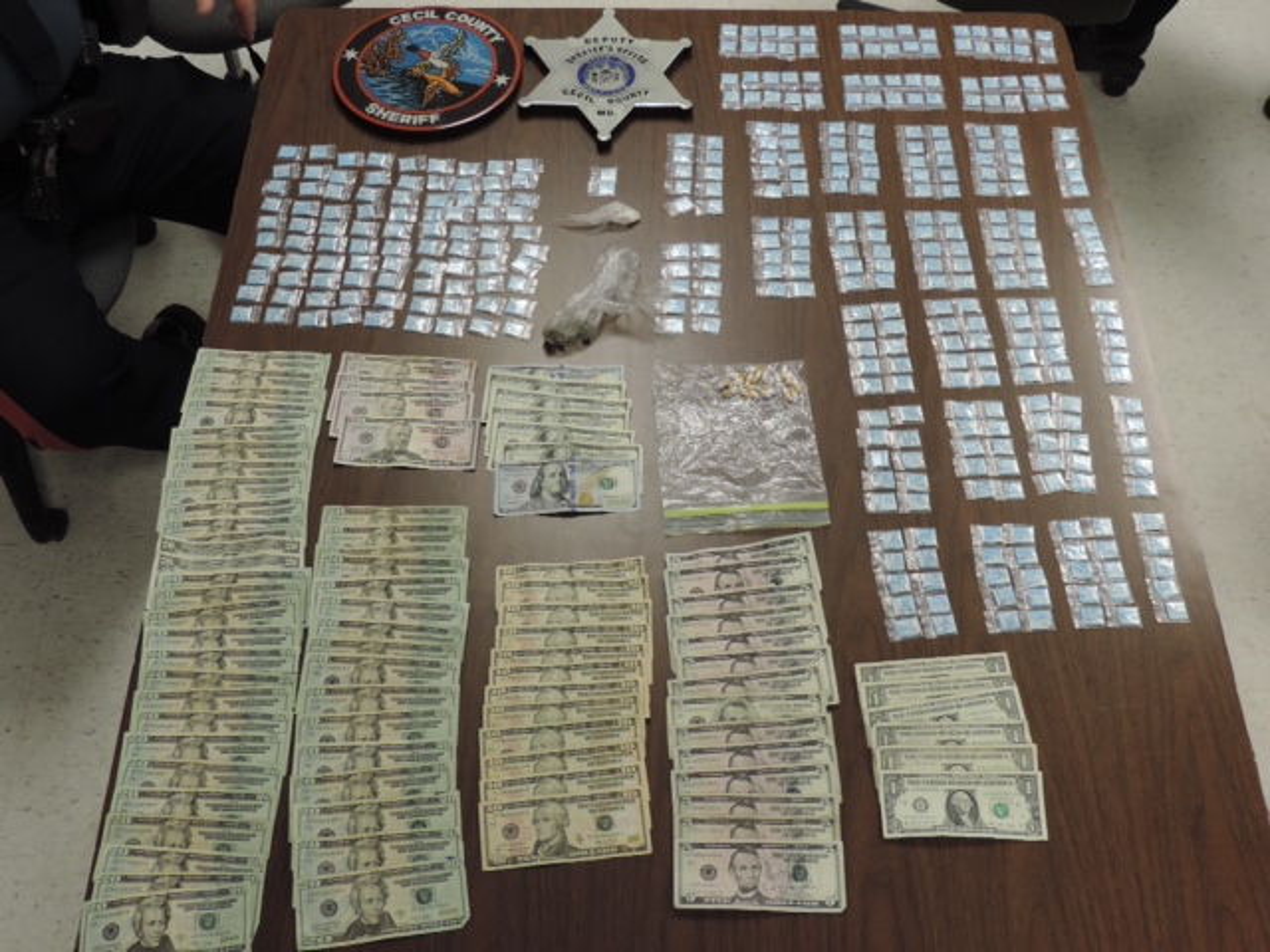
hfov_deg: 46.8
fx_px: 1468
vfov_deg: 36.0
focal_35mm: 40
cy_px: 476
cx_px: 635
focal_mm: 7.1
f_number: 3.3
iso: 320
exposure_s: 1/50
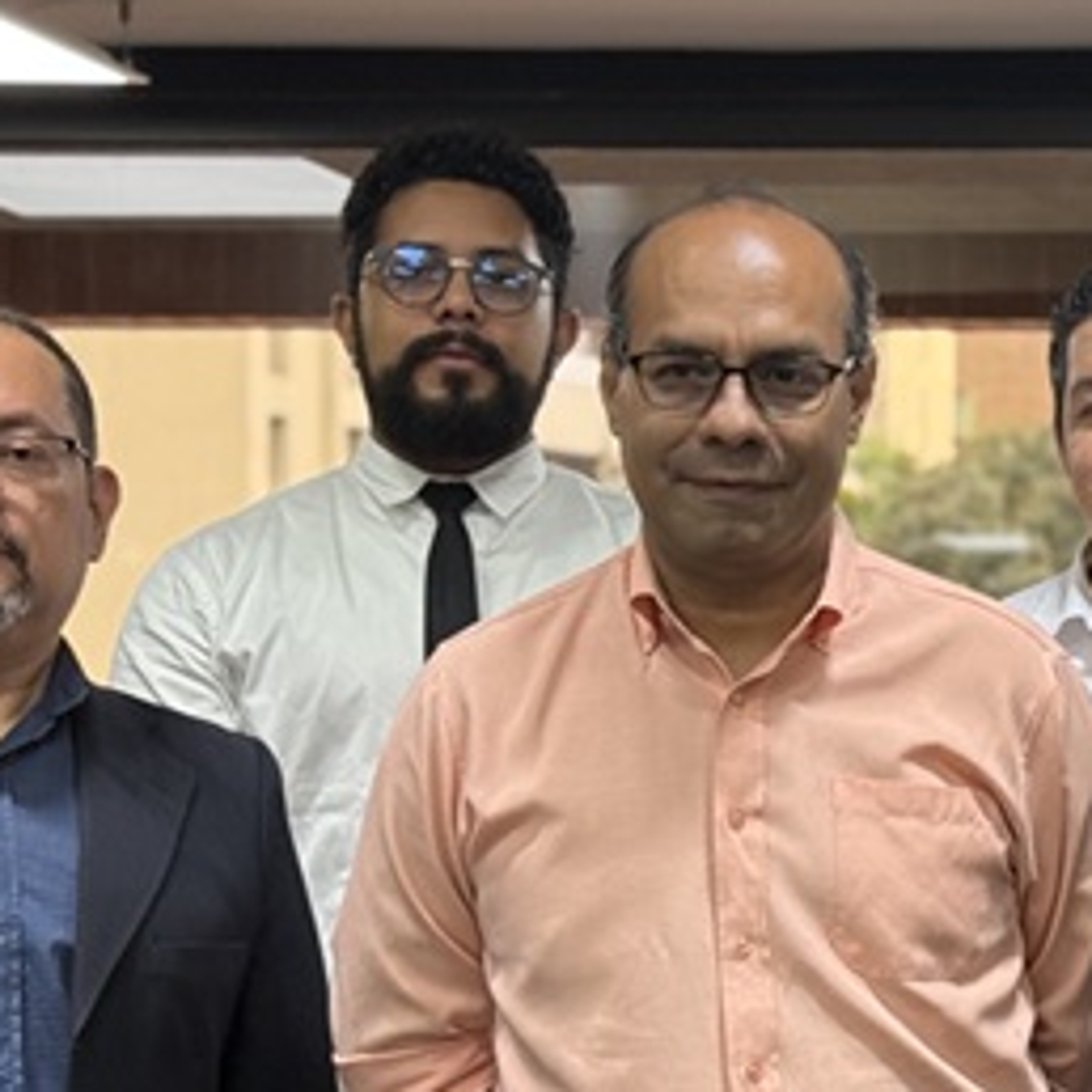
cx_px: 1443
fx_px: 4961
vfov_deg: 12.5
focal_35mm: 139
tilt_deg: +0.3
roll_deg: +0.1
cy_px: 775
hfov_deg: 12.2
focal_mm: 6.76
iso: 80
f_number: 1.78
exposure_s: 1/120
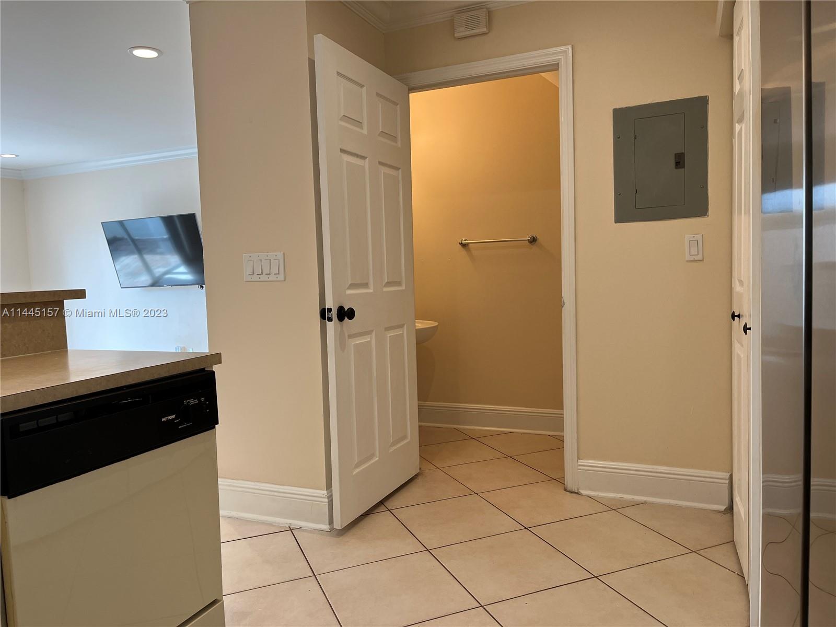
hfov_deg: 67.3
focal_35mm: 26
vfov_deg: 53.1
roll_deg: +1.9
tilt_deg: -3.6
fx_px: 628
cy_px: 314
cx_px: 418
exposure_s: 1/120
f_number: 1.6
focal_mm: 5.1
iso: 80
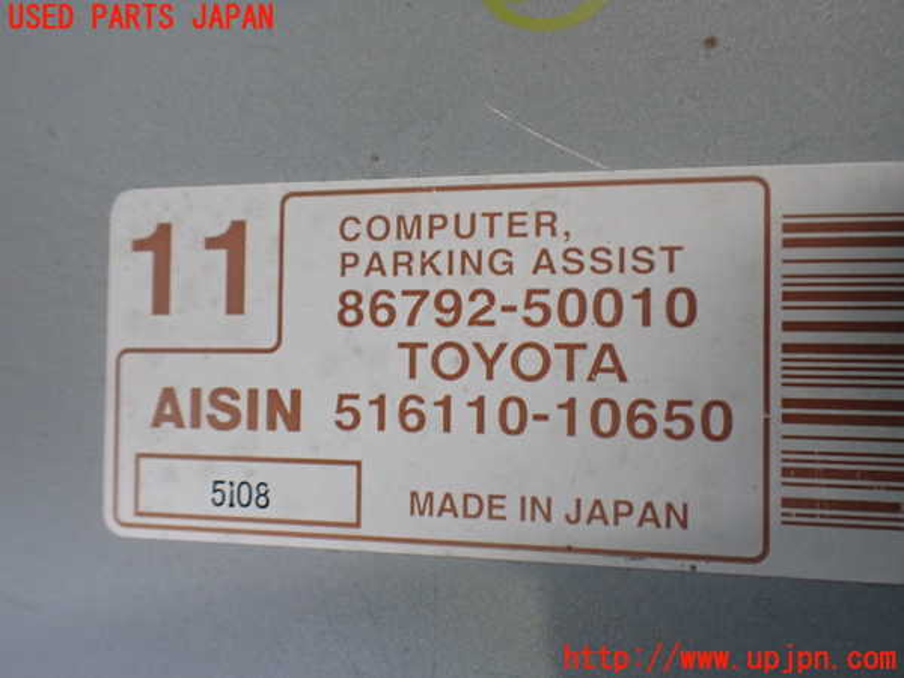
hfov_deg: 60.0
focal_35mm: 30
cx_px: 452
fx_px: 783
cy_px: 339
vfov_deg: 46.8
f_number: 2.3
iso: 320
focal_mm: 5.4
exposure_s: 1/125
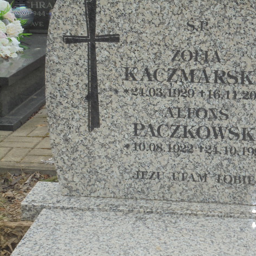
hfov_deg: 19.7
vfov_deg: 19.7
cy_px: 127
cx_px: 174
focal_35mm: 88
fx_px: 736
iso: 100
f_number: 6.1
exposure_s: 1/40
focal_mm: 13.1
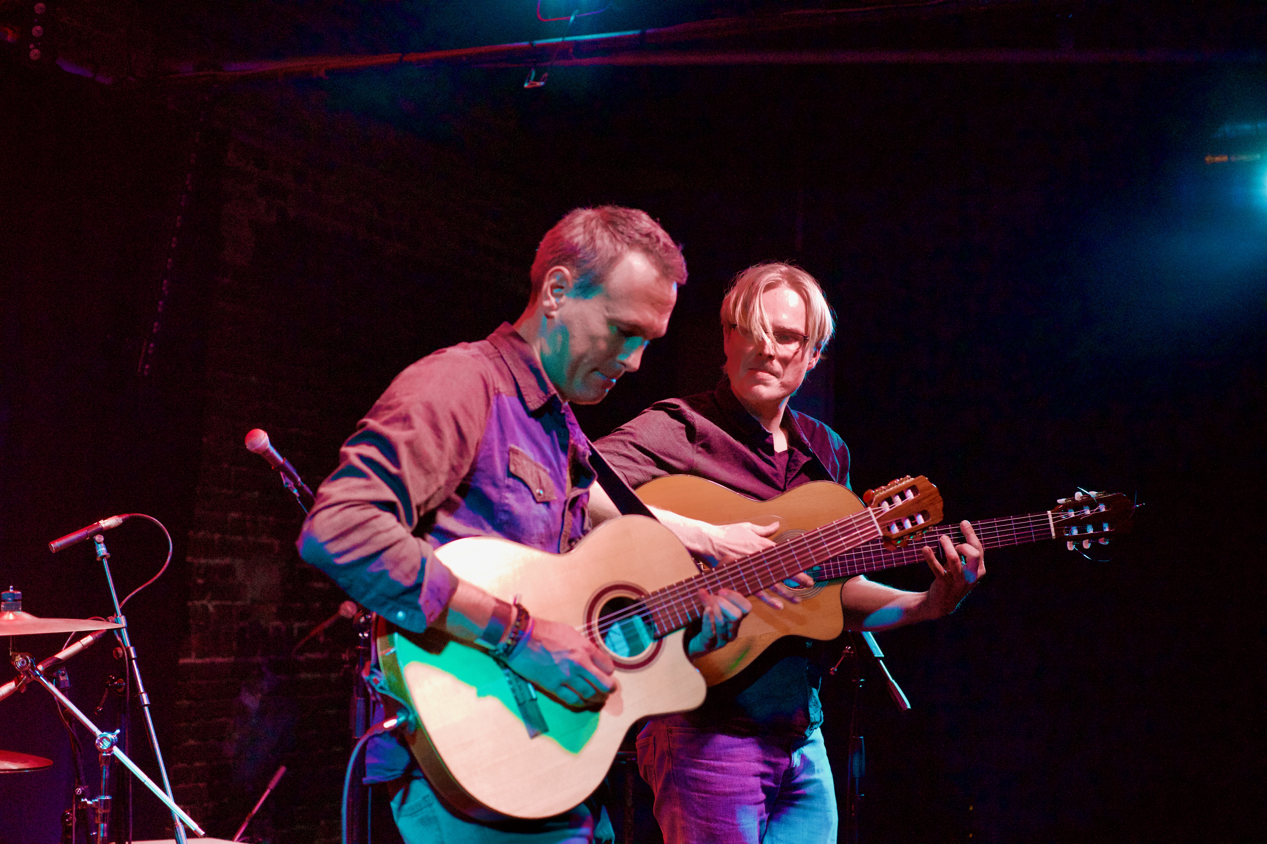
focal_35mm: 50
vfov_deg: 27.0
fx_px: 1760
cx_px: 634
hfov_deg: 39.6
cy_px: 422
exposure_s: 1/200
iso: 6400
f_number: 3.2
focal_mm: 50
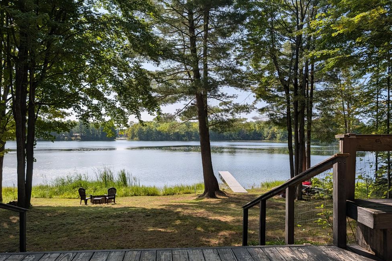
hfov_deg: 69.4
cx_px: 193
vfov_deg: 49.5
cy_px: 145
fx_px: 283
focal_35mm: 26
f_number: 1.68
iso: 18
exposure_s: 1/1233
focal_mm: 6.9
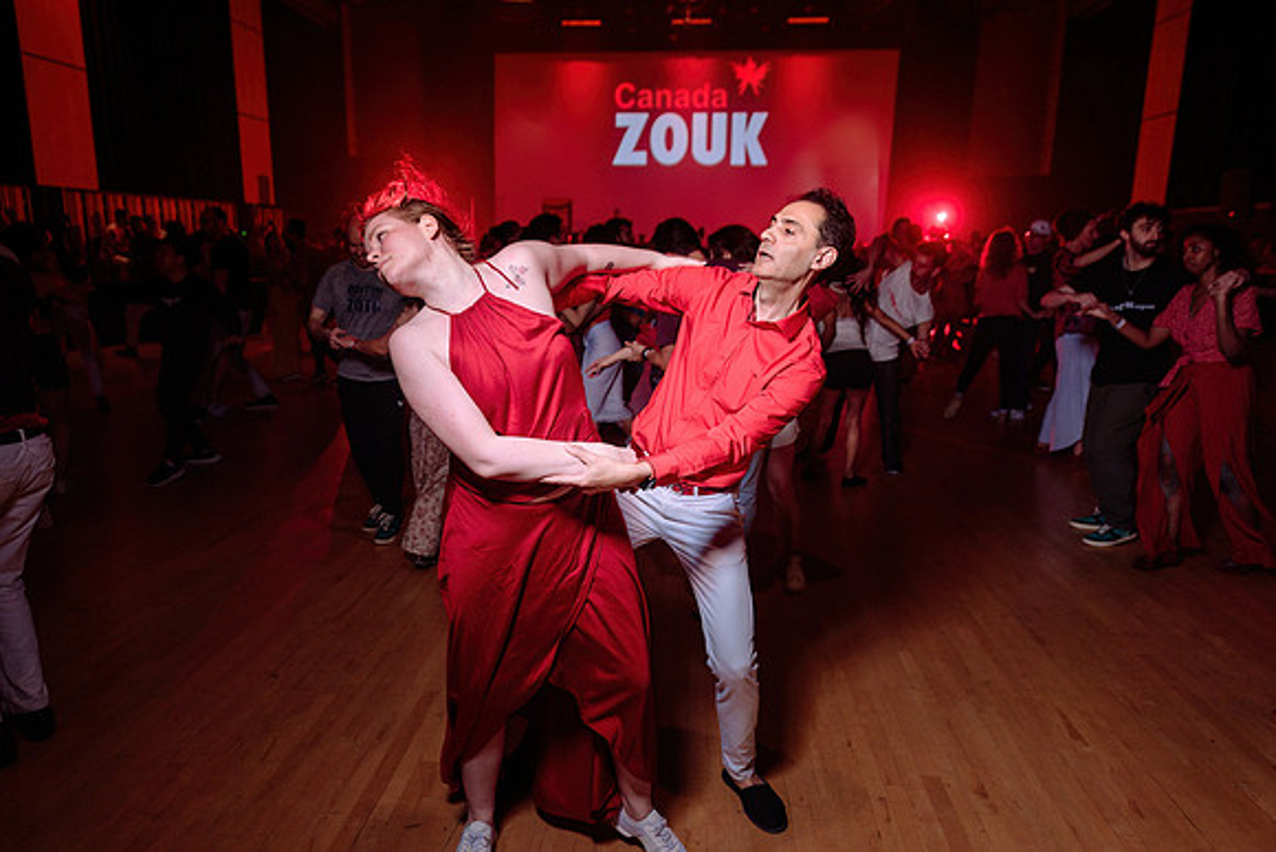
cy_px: 427
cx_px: 619
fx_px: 896
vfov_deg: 50.9
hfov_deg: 70.9
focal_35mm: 25
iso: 800
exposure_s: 1/60
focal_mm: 24
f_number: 2.8
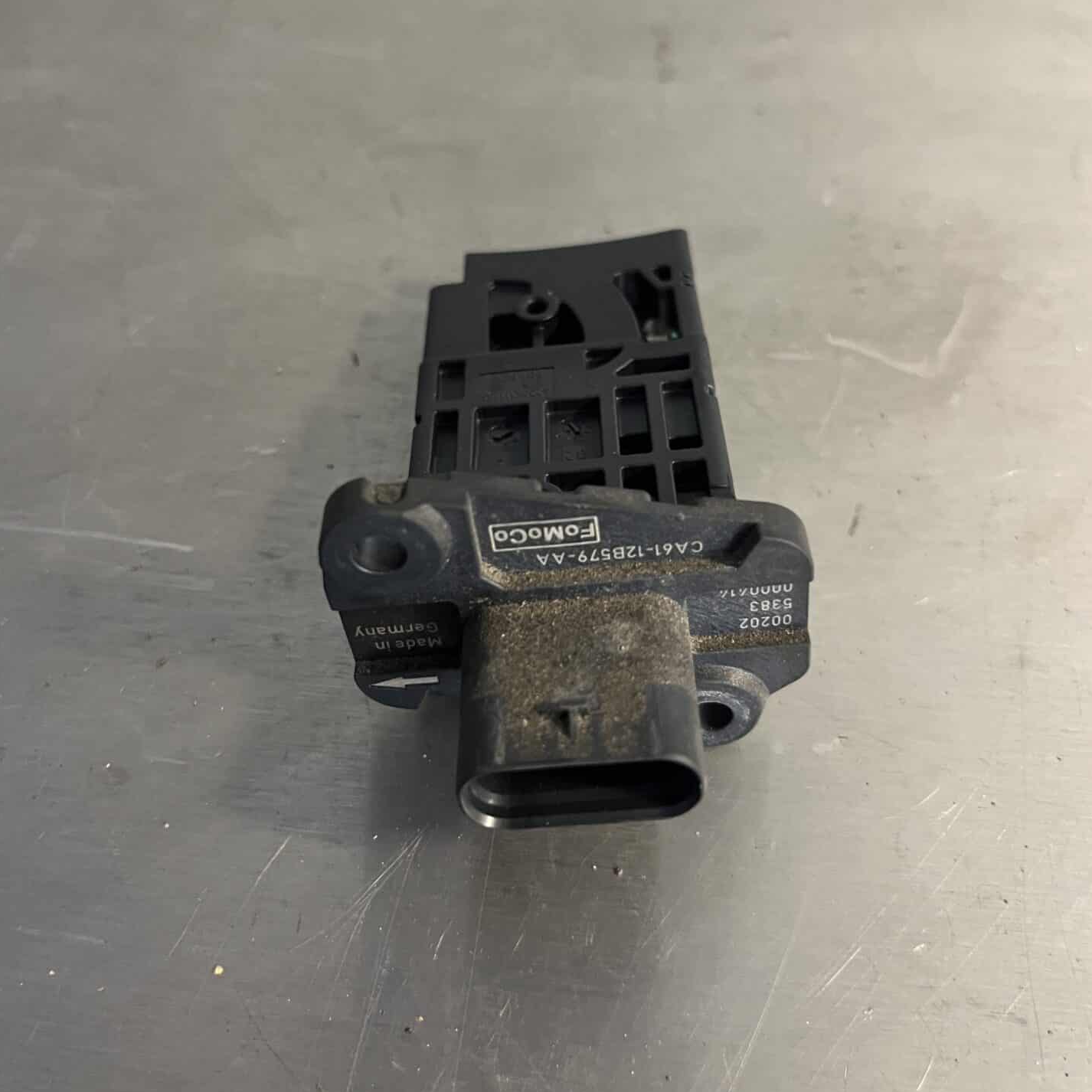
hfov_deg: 49.7
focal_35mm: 33
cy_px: 501
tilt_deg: -53.5
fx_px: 1178
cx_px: 549
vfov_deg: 49.7
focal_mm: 5.1
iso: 400
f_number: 1.6
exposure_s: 1/50
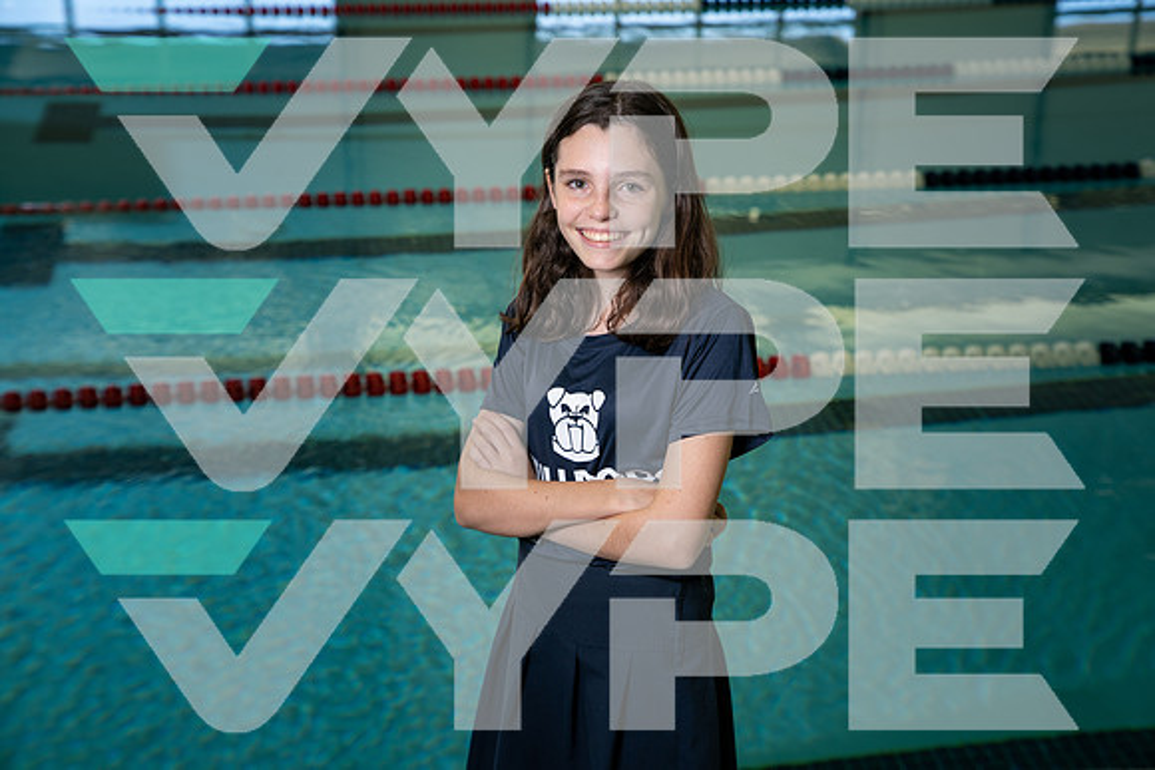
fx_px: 2086
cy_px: 385
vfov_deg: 20.9
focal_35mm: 65
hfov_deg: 31.0
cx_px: 578
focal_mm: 65
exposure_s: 1/250
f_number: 4.5
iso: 200
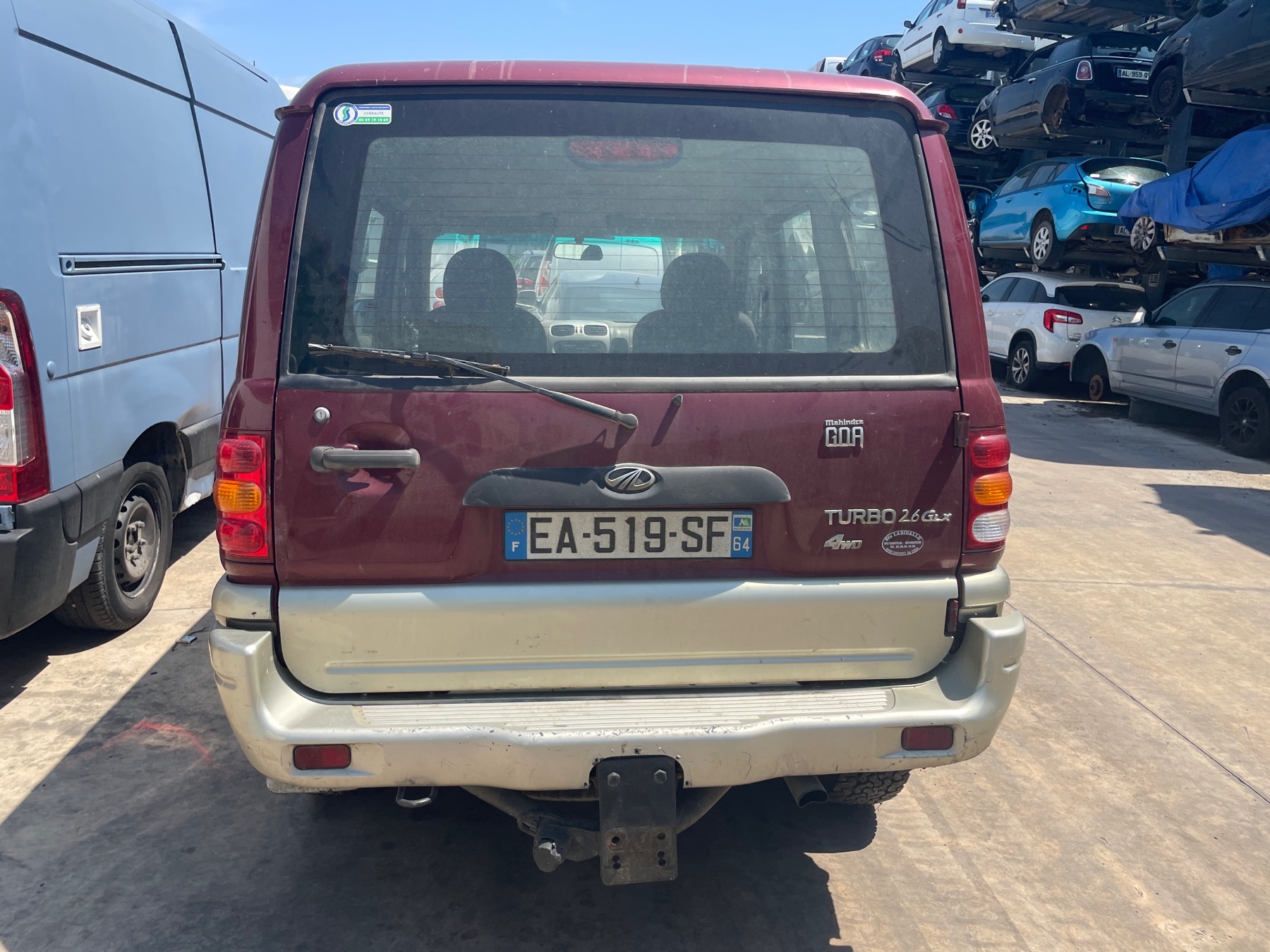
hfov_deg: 67.3
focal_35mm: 26
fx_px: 954
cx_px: 635
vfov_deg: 53.1
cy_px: 476
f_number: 1.6
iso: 32
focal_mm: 4.2
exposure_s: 1/2353
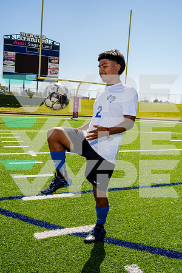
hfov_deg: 37.9
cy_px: 136
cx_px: 91
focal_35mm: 35
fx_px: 265
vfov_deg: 54.4
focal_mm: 35
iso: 80
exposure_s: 1/200
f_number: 6.3
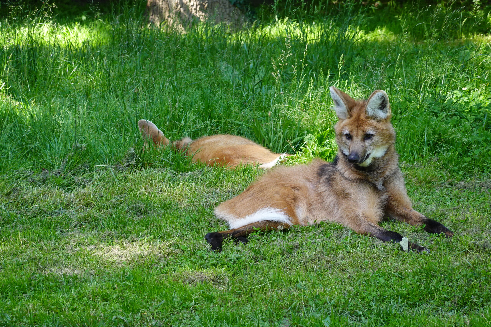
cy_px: 164
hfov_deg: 11.5
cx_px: 246
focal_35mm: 179
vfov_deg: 7.7
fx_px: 2441
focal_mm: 64.75
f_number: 4.5
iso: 500
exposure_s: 1/200
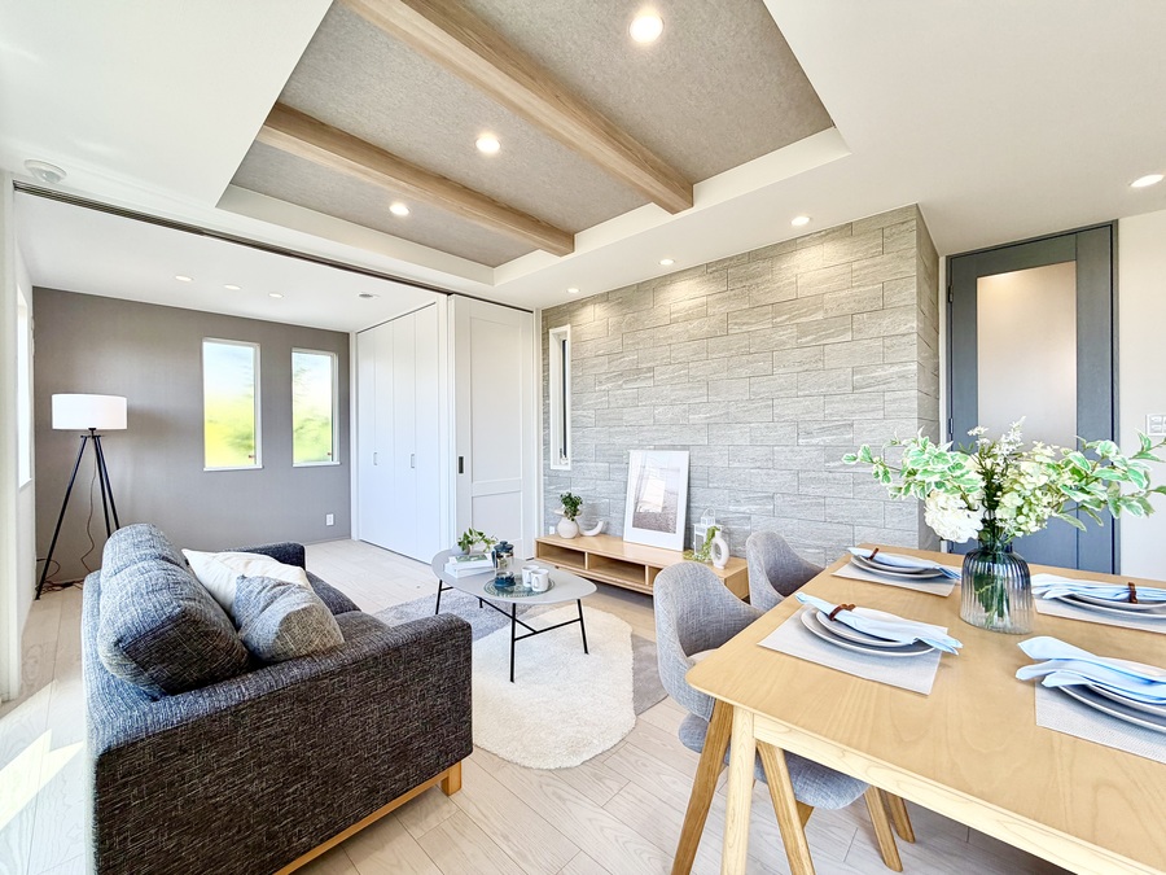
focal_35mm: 14
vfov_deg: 85.7
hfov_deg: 102.1
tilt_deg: +0.2
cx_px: 583
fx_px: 472
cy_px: 438
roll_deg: +0.2
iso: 50
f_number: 2.2
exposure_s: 1/100
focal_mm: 2.22
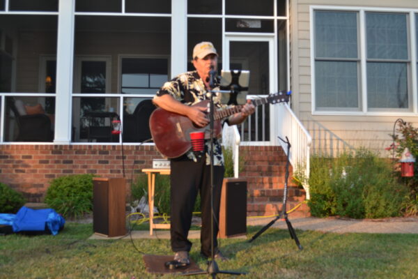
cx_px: 209
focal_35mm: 39
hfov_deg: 49.6
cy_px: 140
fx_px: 453
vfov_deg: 34.2
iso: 200
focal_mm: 26
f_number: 5.6
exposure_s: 1/125
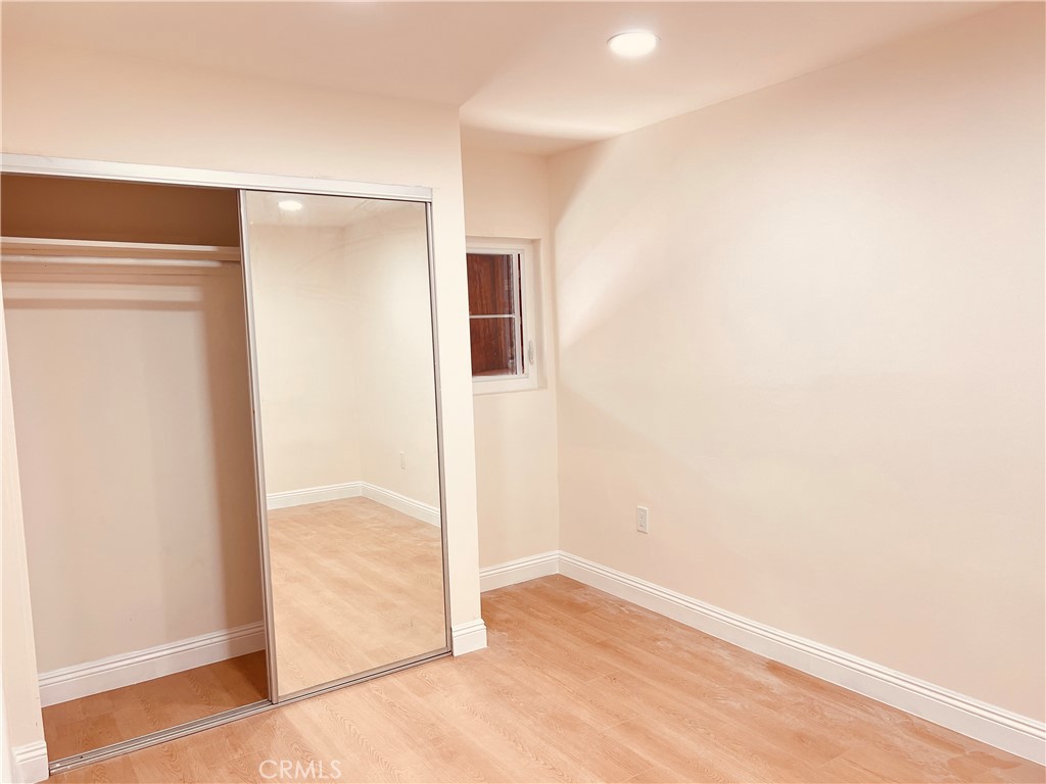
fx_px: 786
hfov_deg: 67.3
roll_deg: +2.3
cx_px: 523
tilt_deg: -3.9
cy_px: 392
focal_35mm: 26
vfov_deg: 53.1
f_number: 1.5
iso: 80
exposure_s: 1/60
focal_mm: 5.7
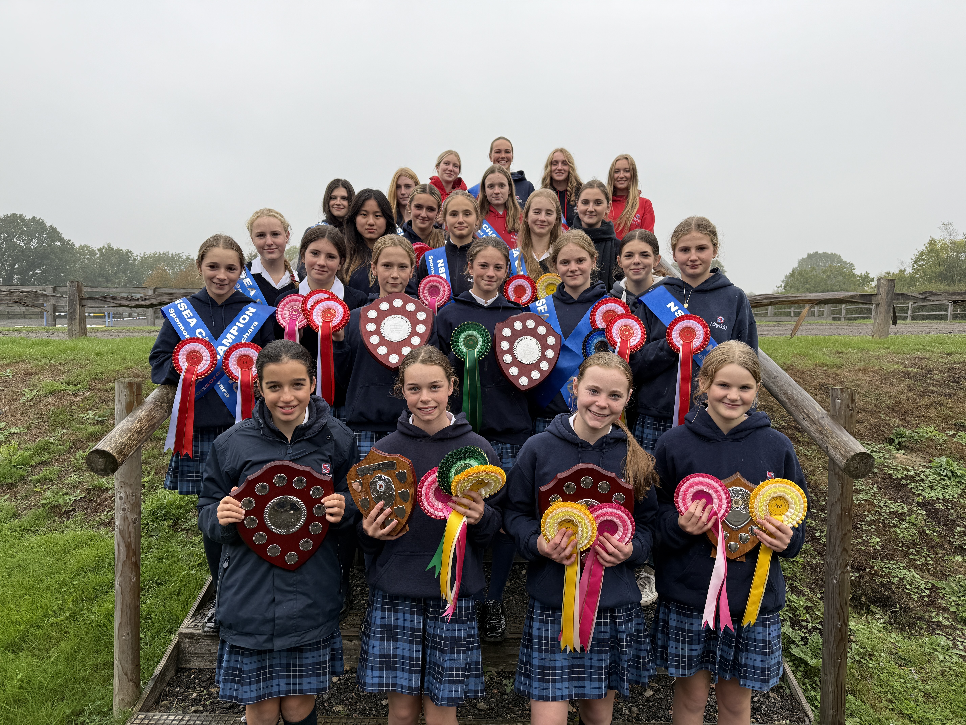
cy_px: 362
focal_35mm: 24
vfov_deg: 56.8
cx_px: 483
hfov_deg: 71.6
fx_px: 670
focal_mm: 6.76
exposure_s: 1/387
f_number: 1.78
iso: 80
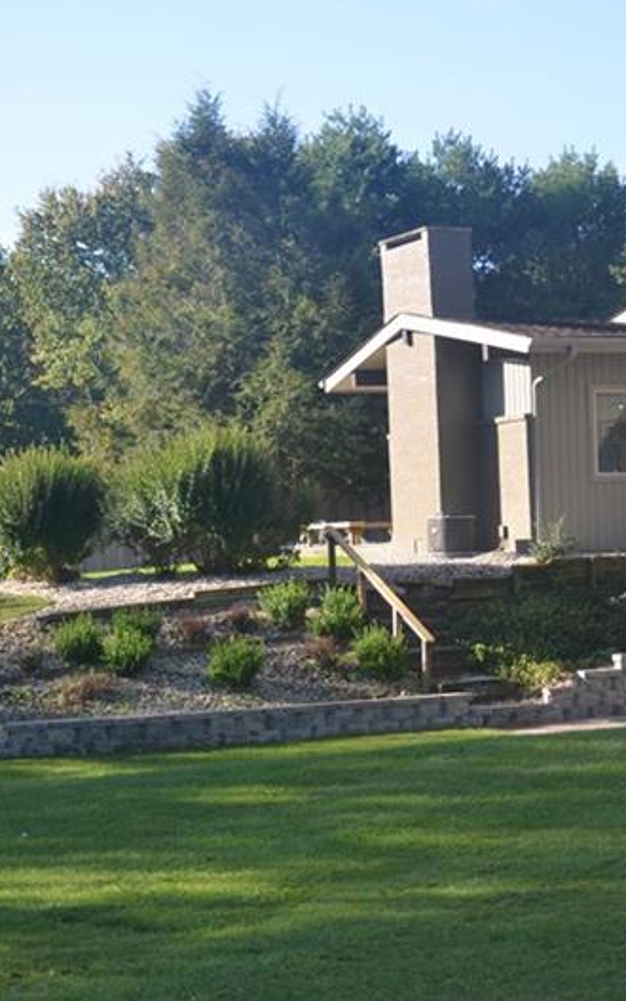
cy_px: 522
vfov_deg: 27.9
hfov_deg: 17.6
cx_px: 442
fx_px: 2020
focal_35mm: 74
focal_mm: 25
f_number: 4
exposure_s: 1/250
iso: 100
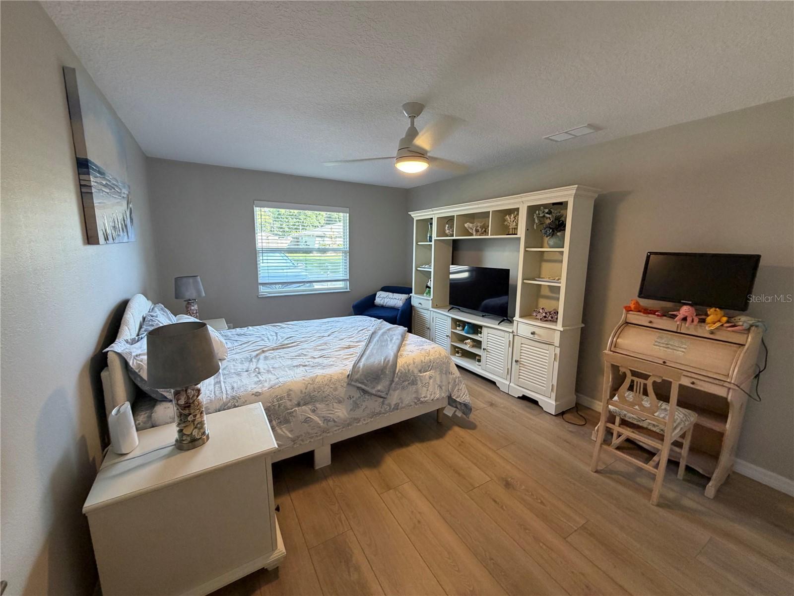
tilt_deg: -10.3
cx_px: 397
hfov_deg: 102.1
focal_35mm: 14
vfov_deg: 85.7
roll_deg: -1.1
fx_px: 321
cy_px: 298
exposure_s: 1/60
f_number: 2.2
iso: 200
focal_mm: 2.22
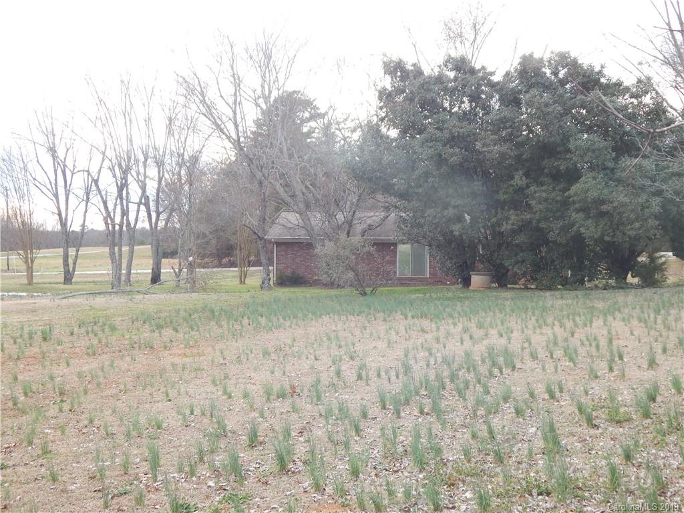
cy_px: 256
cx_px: 342
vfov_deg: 33.6
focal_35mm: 43
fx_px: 850
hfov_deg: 43.9
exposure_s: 1/160
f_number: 3.6
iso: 125
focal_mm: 7.7
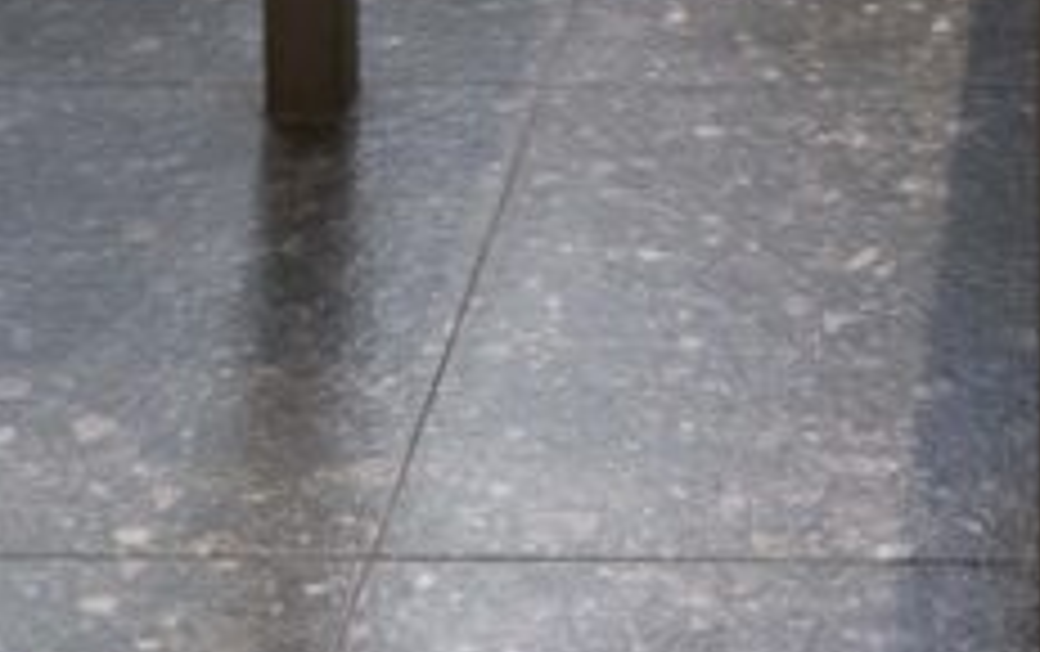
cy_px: -1075
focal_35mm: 167
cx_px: 993
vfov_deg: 7.2
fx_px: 4739
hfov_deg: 12.4
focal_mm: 37
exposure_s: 1/160
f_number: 5
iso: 2500
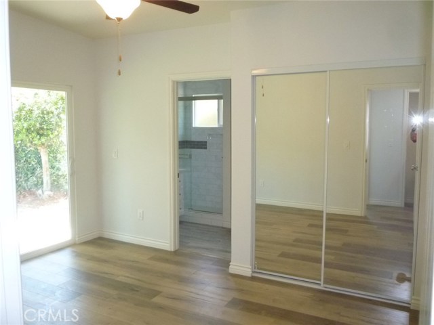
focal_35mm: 29
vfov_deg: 48.2
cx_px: 217
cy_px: 162
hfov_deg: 61.7
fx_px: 364
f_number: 3.3
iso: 400
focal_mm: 5.2
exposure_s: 1/60
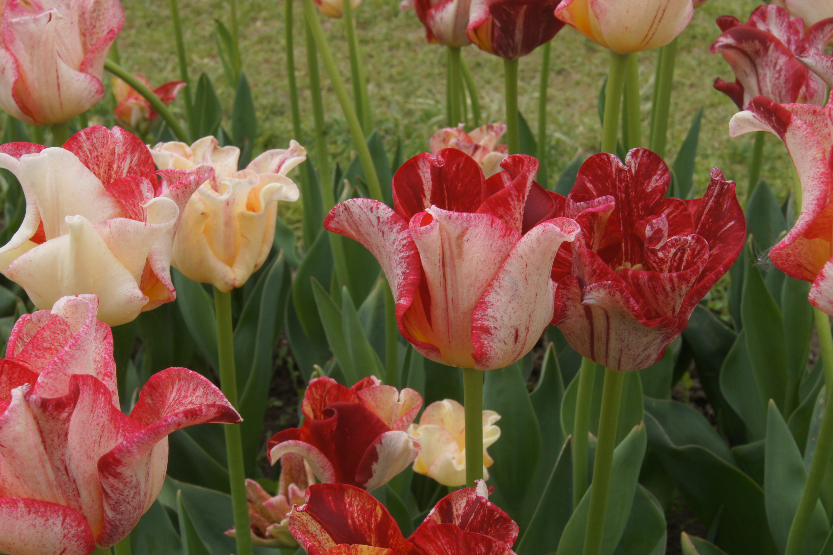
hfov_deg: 37.9
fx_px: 1214
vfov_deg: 25.7
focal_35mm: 52
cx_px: 416
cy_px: 278
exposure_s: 1/60
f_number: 18
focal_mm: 35
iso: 200
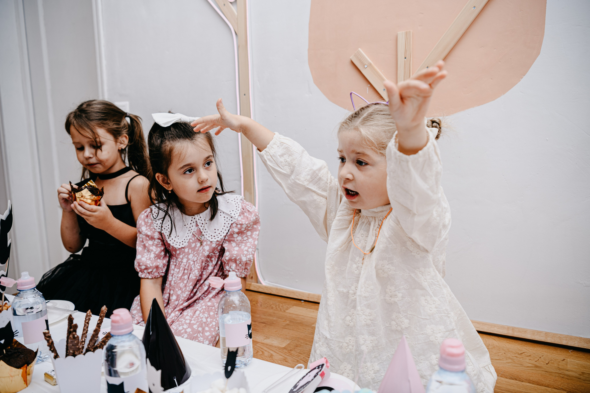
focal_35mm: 30
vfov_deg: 43.6
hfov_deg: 61.9
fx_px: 492
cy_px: 196
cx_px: 295
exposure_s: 1/160
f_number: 3.5
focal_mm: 30
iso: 160
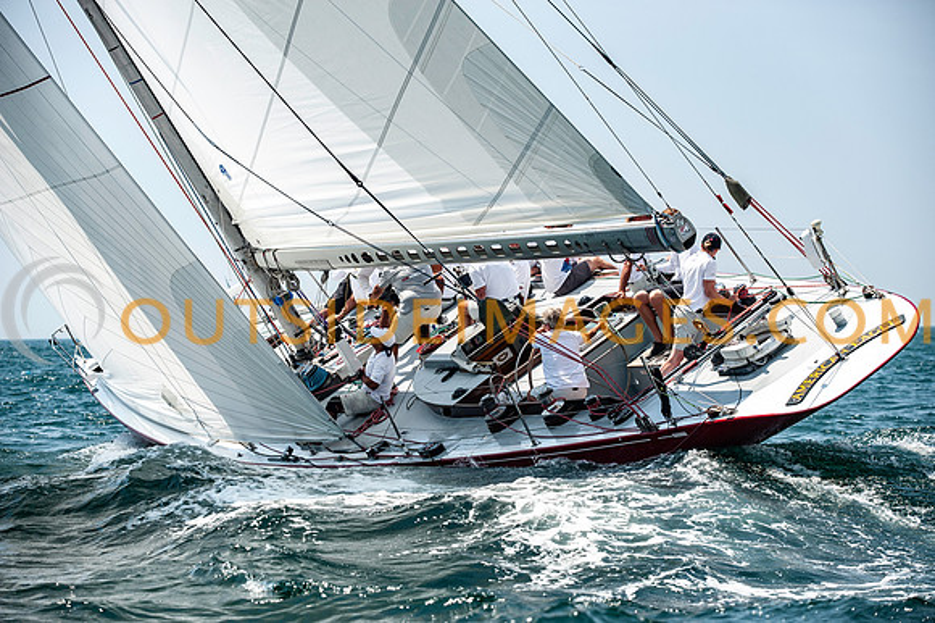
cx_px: 468
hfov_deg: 18.3
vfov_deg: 12.2
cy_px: 312
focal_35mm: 112
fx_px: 2907
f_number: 5
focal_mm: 112
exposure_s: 1/3200
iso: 320
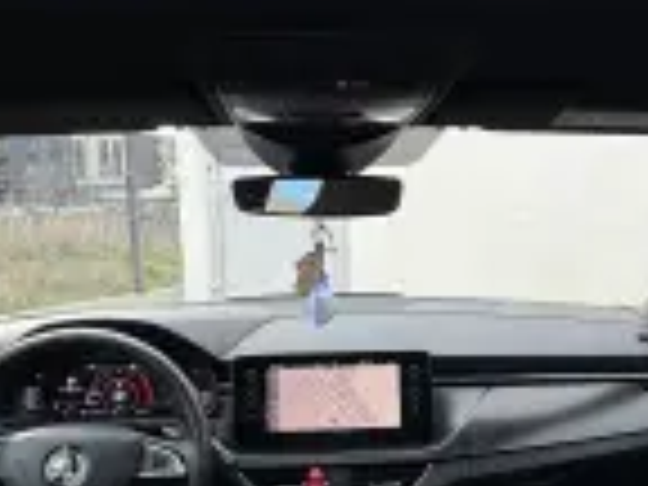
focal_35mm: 39
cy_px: 288
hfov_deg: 47.7
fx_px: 730
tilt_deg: -8.4
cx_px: 369
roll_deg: +1.0
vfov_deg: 36.7
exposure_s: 1/99
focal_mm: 2.22
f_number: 2.2
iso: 50
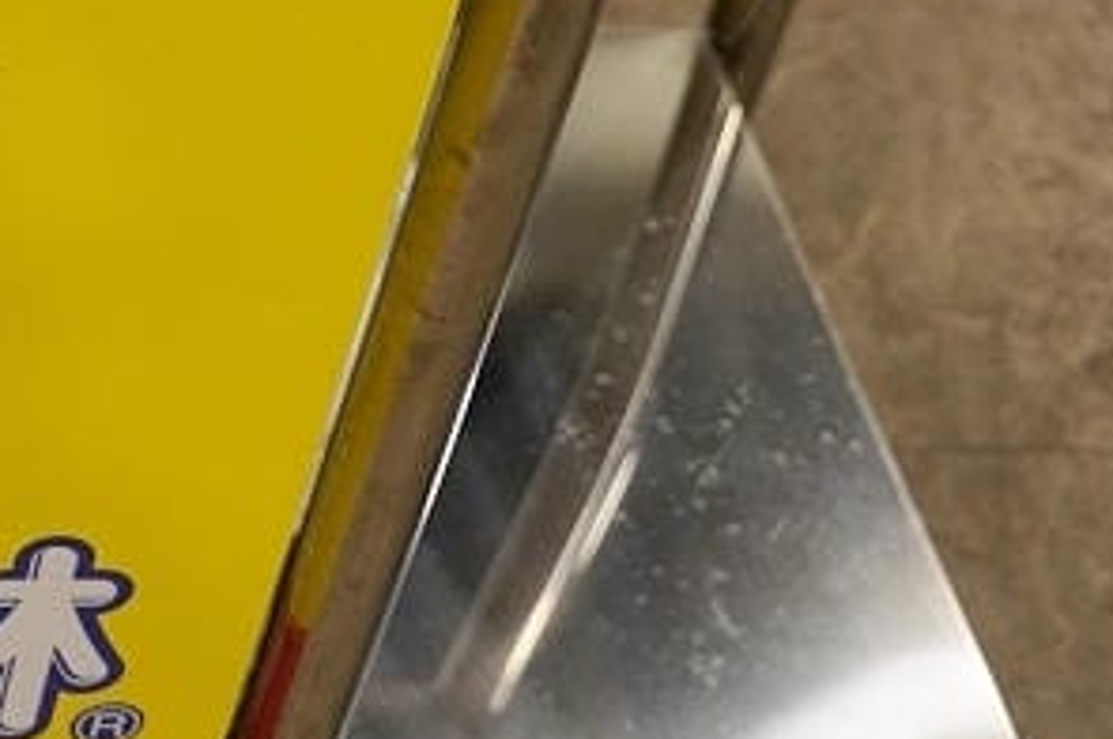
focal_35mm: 114
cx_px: -822
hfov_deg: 15.7
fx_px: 3521
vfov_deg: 11.5
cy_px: -351
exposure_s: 1/160
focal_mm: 28
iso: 1600
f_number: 4
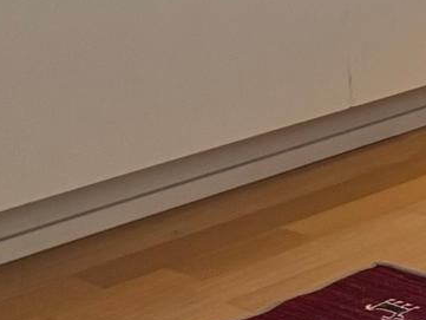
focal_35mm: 136
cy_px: 164
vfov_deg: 10.9
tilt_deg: -18.9
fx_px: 1674
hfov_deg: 13.1
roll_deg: -0.3
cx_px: 767
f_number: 1.78
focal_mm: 6.76
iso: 400
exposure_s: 1/60
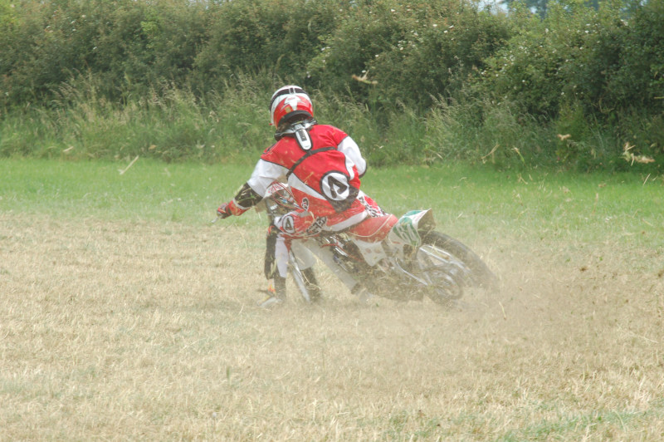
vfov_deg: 3.4
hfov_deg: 5.1
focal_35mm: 405
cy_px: 221
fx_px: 7464
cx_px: 332
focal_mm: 270
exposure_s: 1/180
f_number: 13
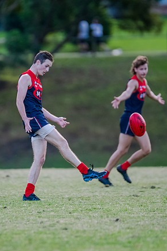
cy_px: 132
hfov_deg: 2.3
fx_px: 4220
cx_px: 30
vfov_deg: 3.4
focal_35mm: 607
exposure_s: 1/1600
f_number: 2.8
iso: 1800
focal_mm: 300
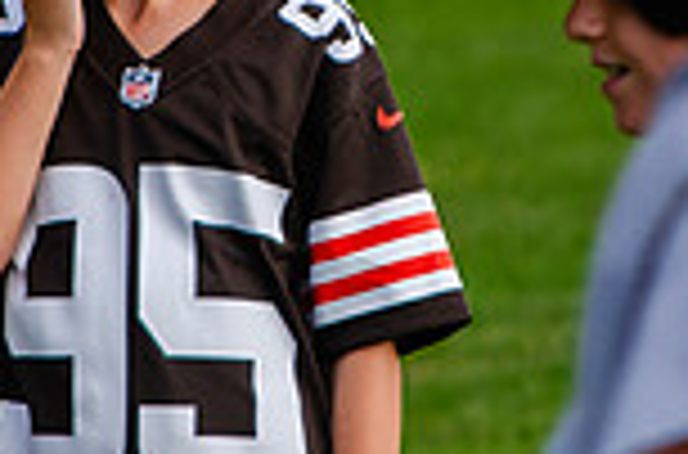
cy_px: -22
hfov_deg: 2.3
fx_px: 17299
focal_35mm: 908
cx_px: 292
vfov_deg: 1.5
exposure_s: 1/500
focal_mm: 160
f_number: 5.6
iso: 250
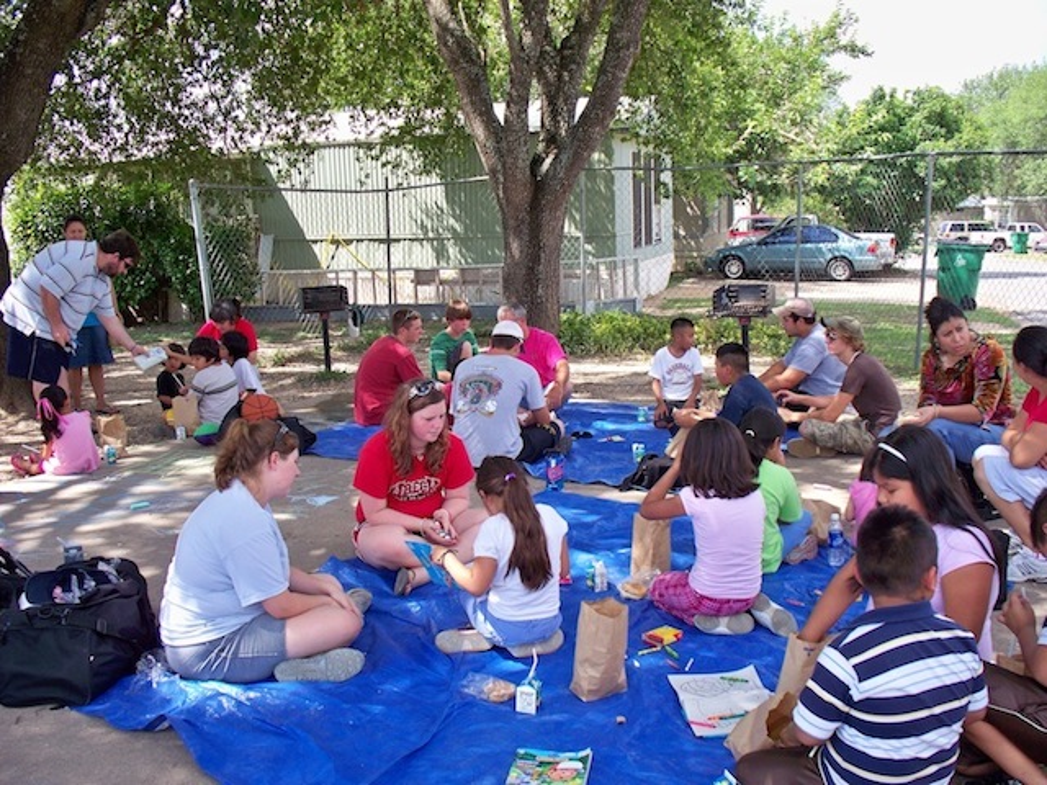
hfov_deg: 52.6
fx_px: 1059
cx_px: 524
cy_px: 392
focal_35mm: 35
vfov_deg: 40.7
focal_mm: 7.54
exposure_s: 1/320
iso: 100
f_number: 2.8
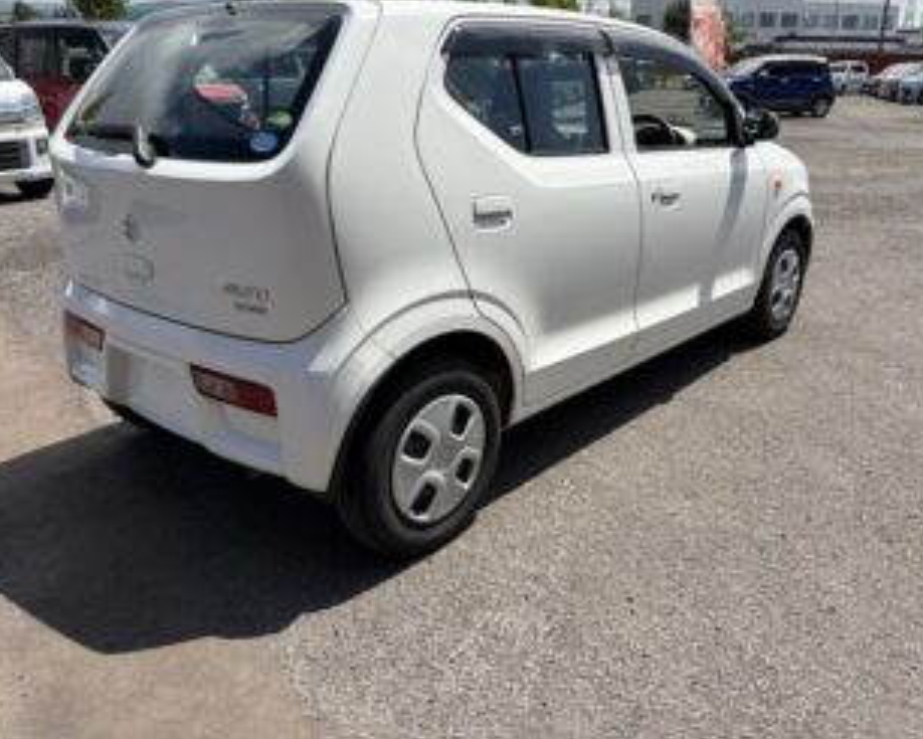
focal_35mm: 29
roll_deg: +2.6
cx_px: 516
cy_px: 345
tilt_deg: -20.6
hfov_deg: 60.3
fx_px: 792
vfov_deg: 50.0
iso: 50
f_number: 1.6
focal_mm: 5.96
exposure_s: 1/4329
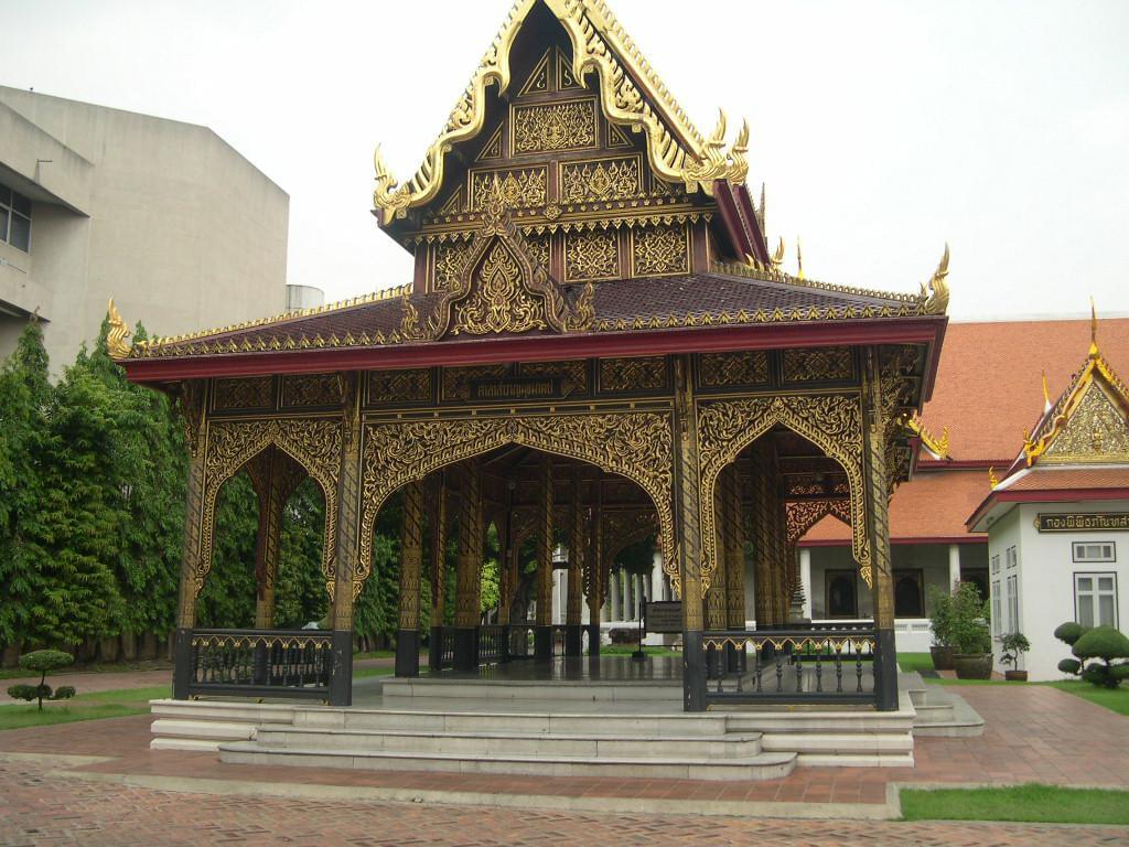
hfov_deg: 49.0
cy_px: 424
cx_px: 564
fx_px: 1239
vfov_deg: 37.7
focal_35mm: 38
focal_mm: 8
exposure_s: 1/413
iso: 100
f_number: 2.8
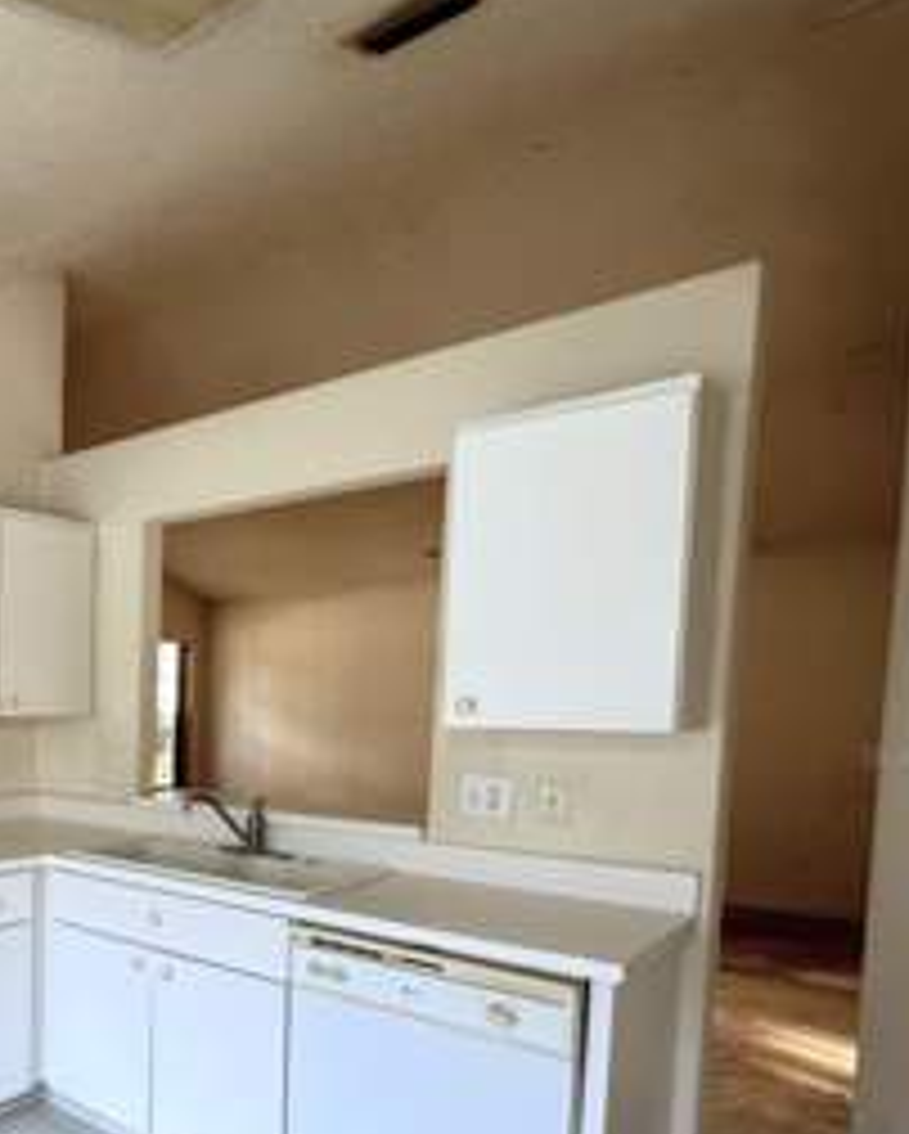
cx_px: -90
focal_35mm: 26
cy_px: 756
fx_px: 873
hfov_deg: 43.0
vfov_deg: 64.3
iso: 500
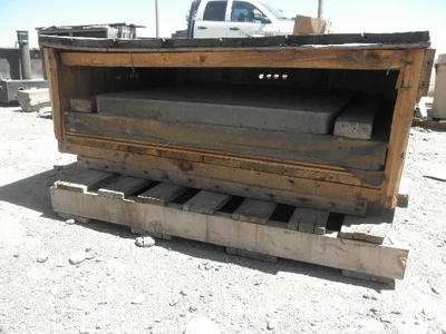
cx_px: 223
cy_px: 167
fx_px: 361
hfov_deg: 63.4
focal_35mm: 28
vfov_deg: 49.7
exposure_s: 1/400
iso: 64
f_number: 3
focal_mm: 5
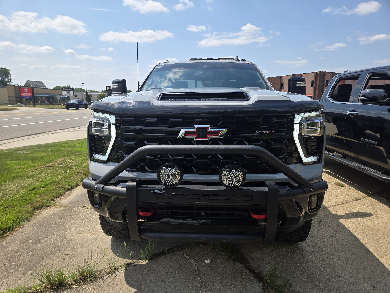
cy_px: 146
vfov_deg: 58.9
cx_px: 195
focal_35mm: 23
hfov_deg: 73.9
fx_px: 259
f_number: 1.8
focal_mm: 5.4
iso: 25
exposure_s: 1/1550
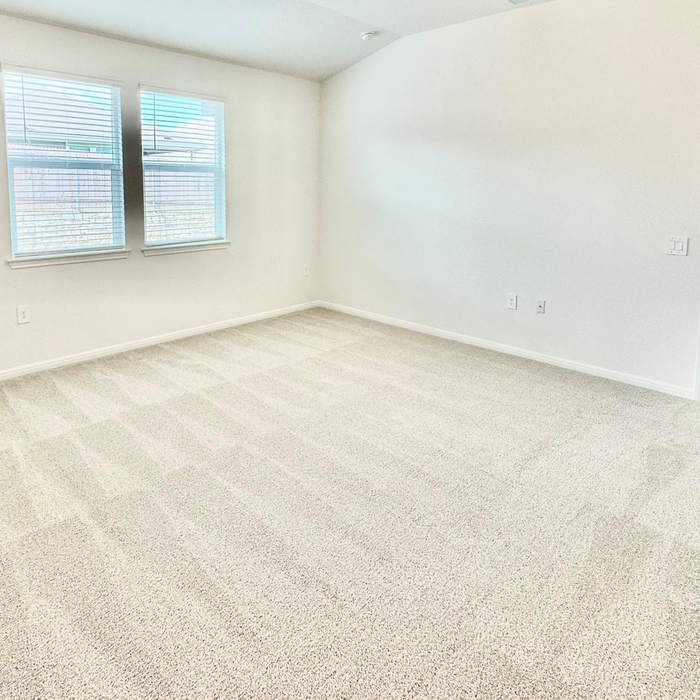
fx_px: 503
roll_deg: -0.7
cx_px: 315
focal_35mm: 22
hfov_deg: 69.5
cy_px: 235
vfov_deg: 67.8
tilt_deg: -6.5
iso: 100
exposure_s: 1/120
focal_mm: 2.22
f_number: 2.2
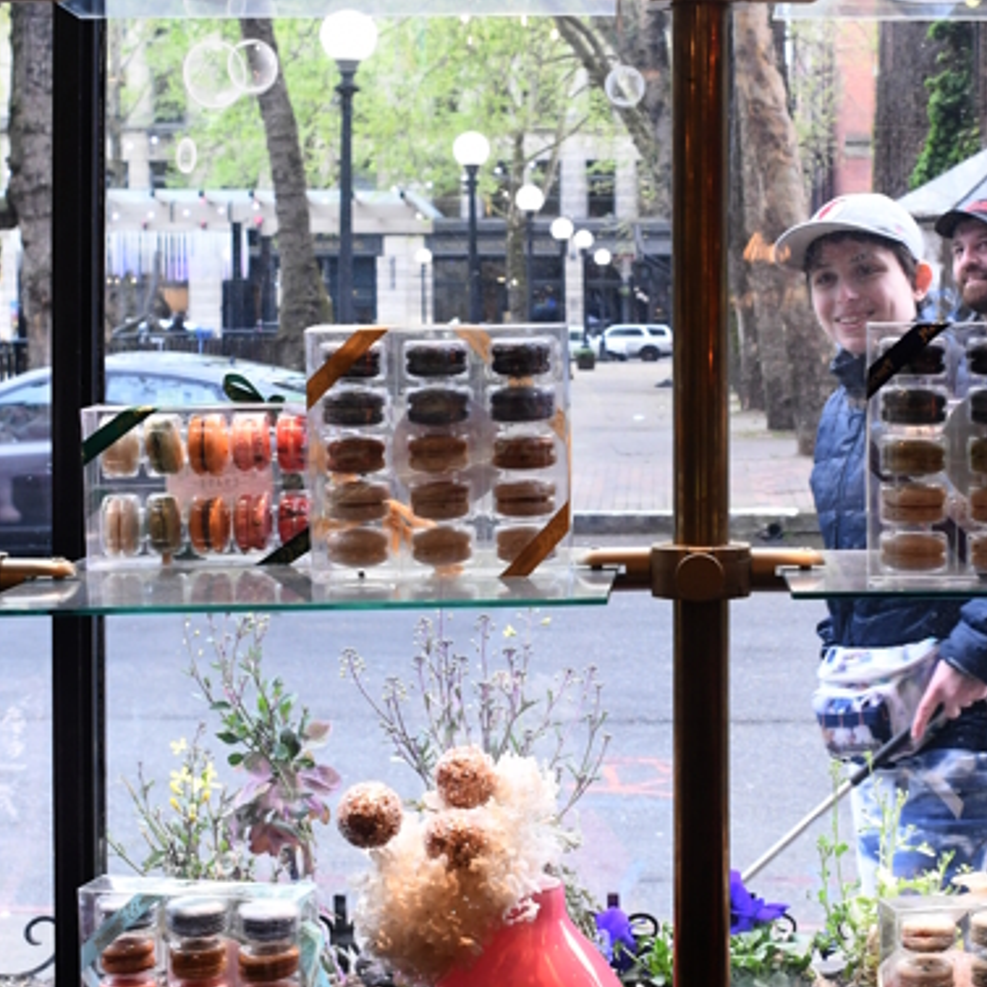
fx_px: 2355
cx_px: 793
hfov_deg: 23.3
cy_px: 448
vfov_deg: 23.7
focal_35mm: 73
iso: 1600
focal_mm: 24
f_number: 6.3
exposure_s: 1/125
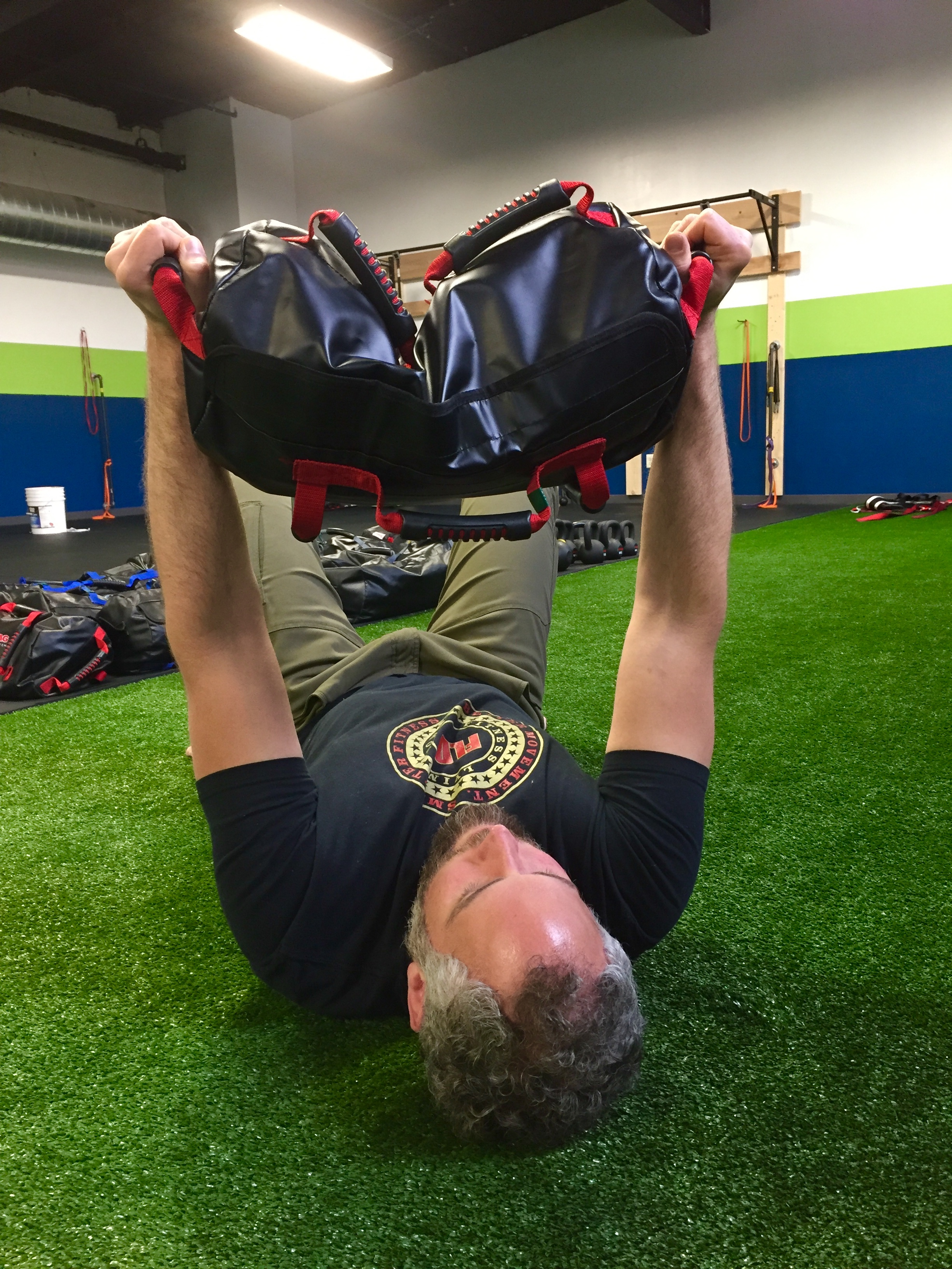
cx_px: 476
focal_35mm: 29
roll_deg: +2.5
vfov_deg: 61.7
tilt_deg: -10.0
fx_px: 1063
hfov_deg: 48.2
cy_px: 634
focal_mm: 4.15
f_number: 2.2
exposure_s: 1/30
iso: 160
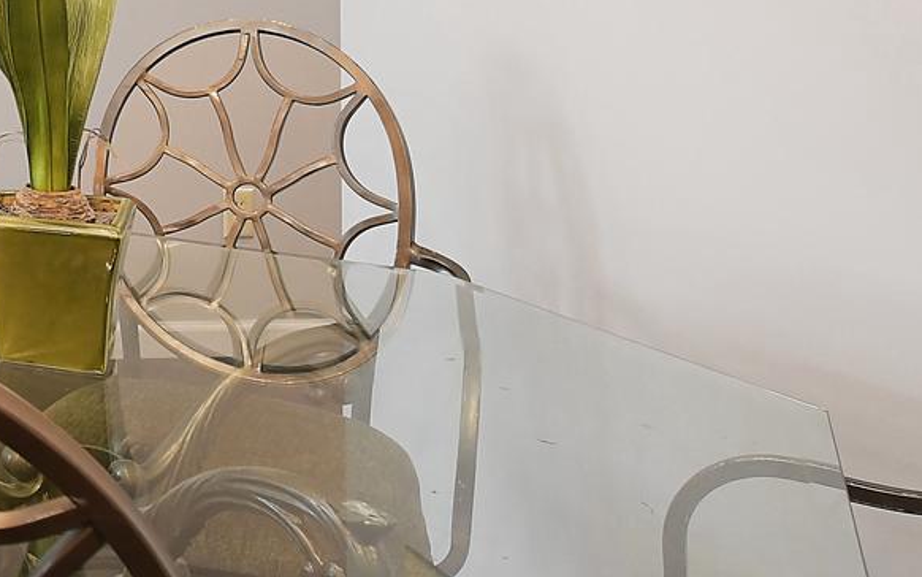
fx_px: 1533
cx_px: -477
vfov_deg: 19.8
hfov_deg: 25.1
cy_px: -140
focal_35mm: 61
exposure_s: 1/100
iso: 4000
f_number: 5.6
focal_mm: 17
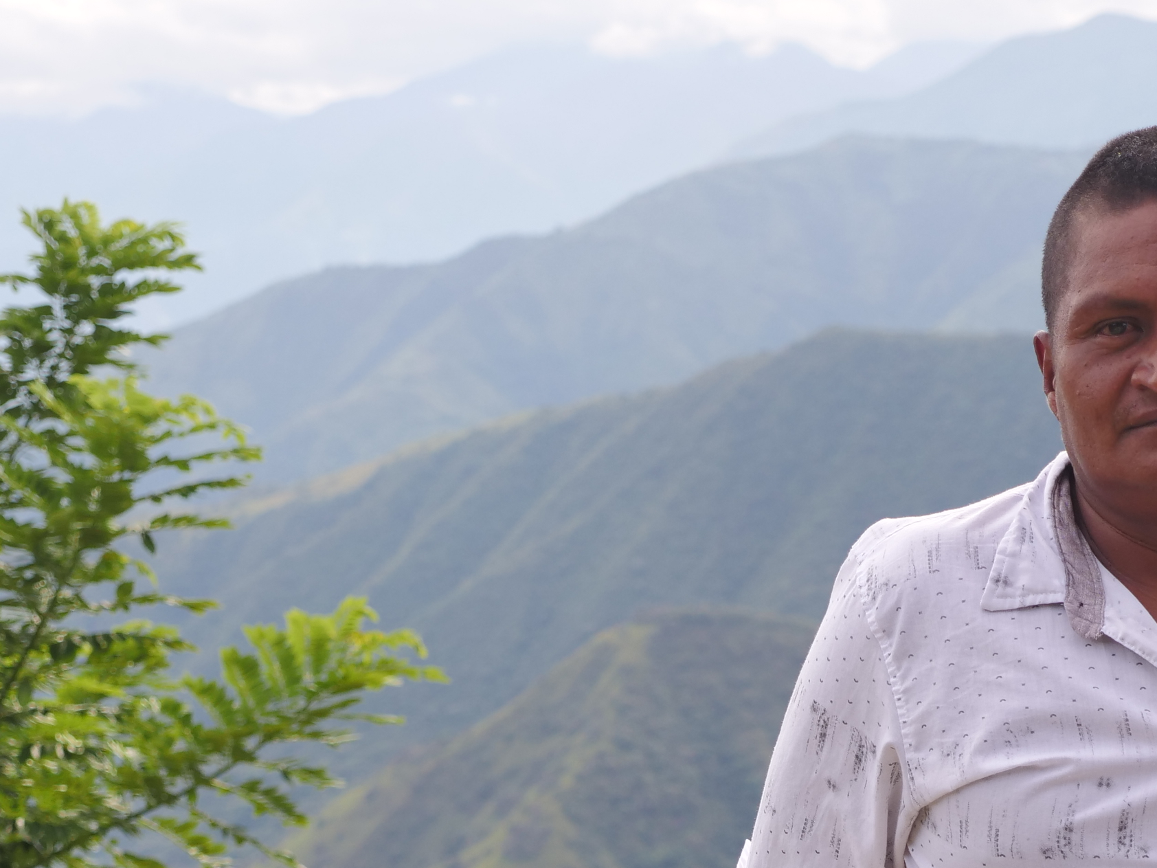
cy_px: 836
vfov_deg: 12.3
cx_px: 721
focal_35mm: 119
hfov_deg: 16.5
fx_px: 3977
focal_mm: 27
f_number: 3.2
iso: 200
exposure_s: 1/640
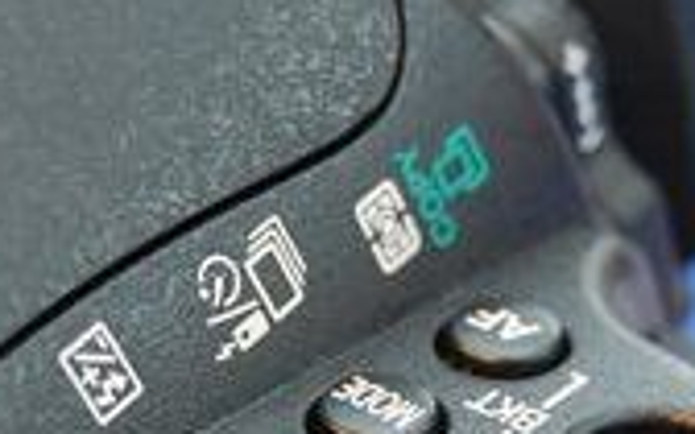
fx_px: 3864
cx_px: 474
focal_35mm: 204
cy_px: 473
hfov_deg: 10.3
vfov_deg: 6.4
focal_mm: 50
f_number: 5.6
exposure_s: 1/20
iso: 1600
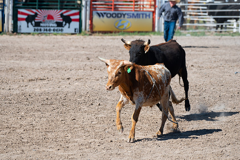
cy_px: 80
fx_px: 1732
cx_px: 120
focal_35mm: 260
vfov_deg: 5.3
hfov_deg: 7.9
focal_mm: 260
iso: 250
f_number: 5.6
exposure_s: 1/1000
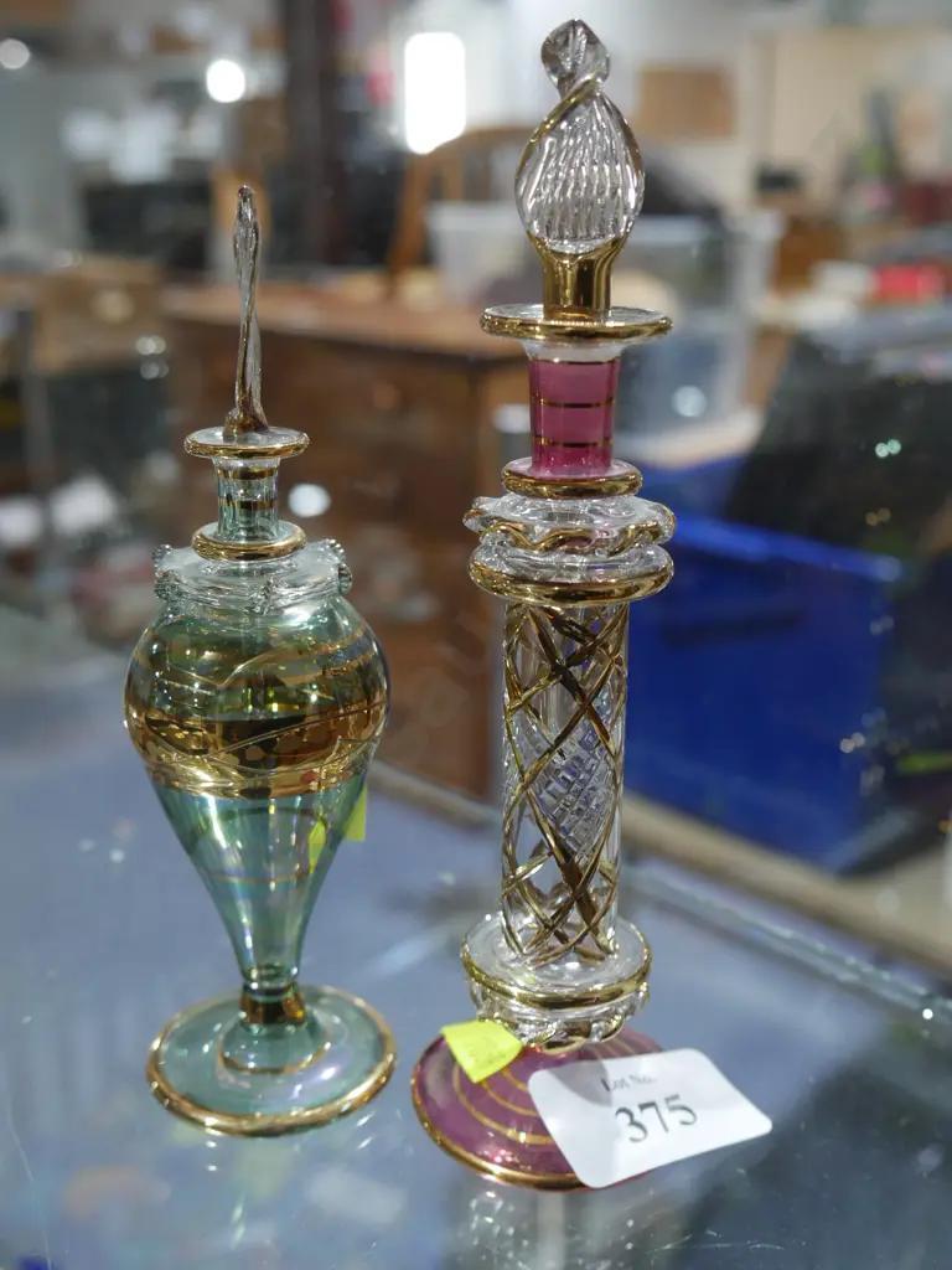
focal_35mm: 40
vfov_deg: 46.8
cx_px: 476
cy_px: 635
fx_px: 1467
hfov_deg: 36.0
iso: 640
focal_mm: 20
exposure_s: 1/60
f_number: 4.5
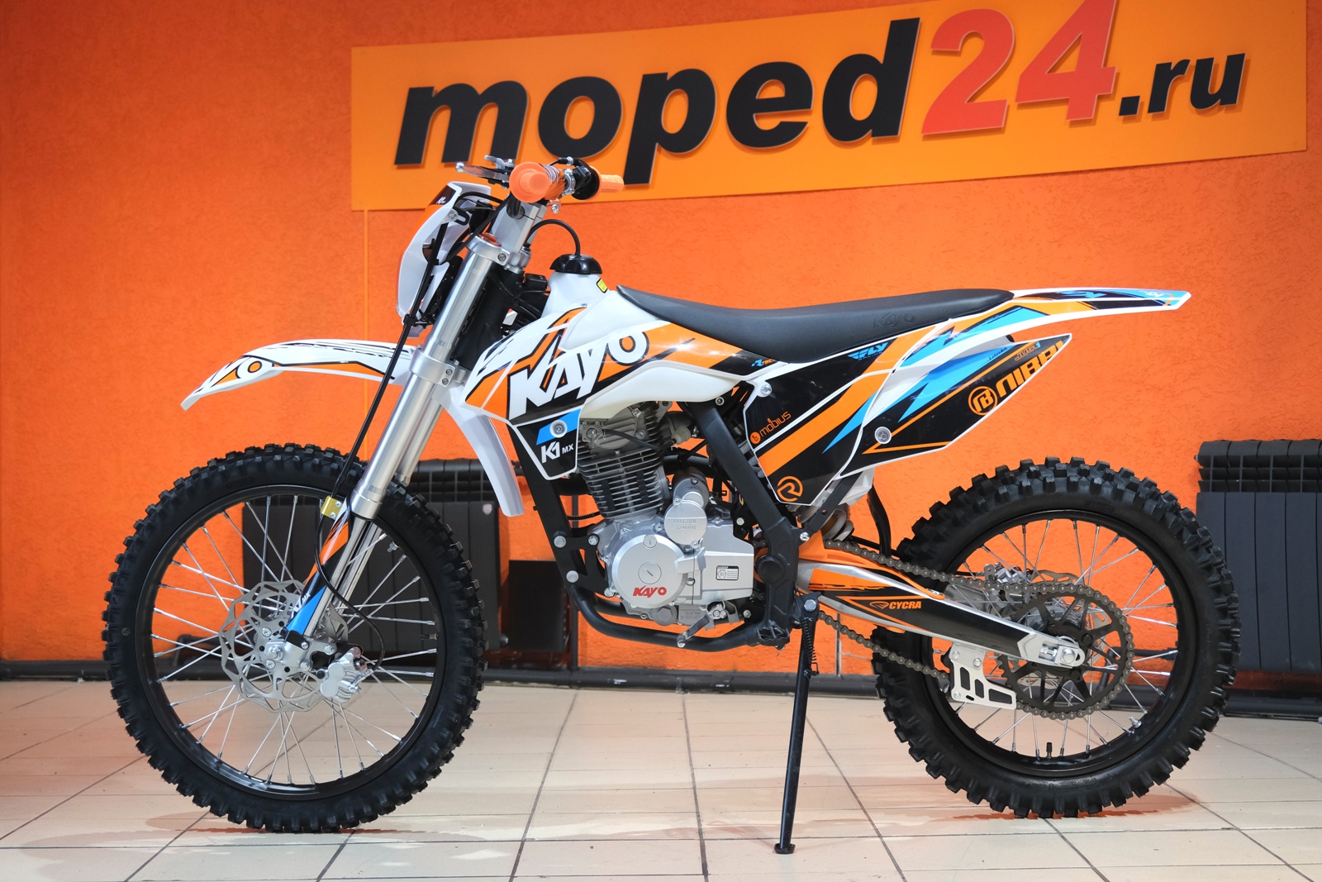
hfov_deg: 35.6
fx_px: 2056
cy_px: 441
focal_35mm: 56
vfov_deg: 24.2
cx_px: 661
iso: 1600
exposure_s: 1/100
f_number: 4
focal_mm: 37.6
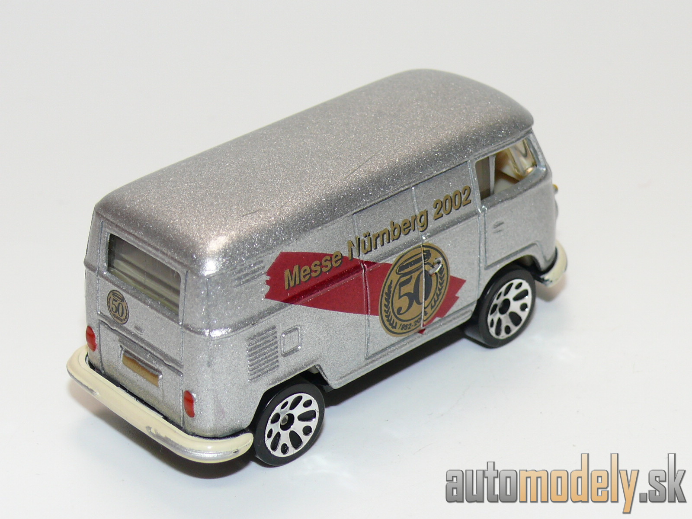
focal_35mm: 102
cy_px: 260
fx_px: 2039
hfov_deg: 19.3
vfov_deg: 14.5
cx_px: 346
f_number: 4
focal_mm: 13.3
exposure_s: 1/30
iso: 100
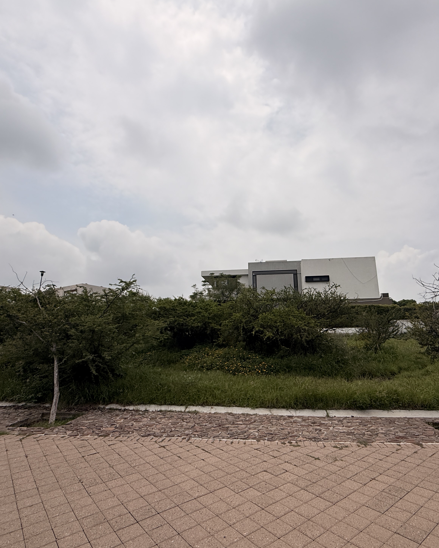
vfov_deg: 83.3
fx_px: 309
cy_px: 274
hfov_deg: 70.5
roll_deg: +0.9
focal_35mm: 19
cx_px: 248
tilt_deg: +13.7
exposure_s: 1/6173
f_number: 2.2
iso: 50
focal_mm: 2.22
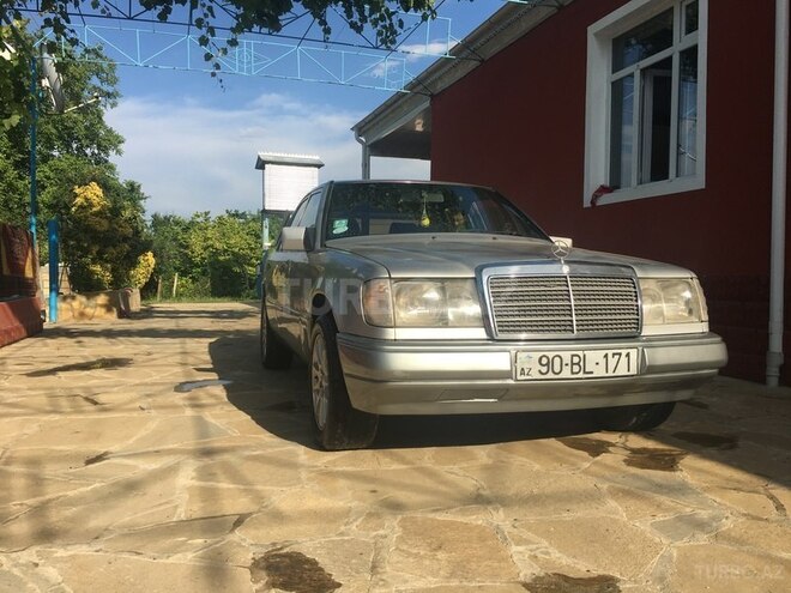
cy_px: 296
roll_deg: +0.3
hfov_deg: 61.7
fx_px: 663
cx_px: 396
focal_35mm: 29
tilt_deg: -1.5
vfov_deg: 48.2
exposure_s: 1/1637
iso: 25
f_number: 2.2
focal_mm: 4.15
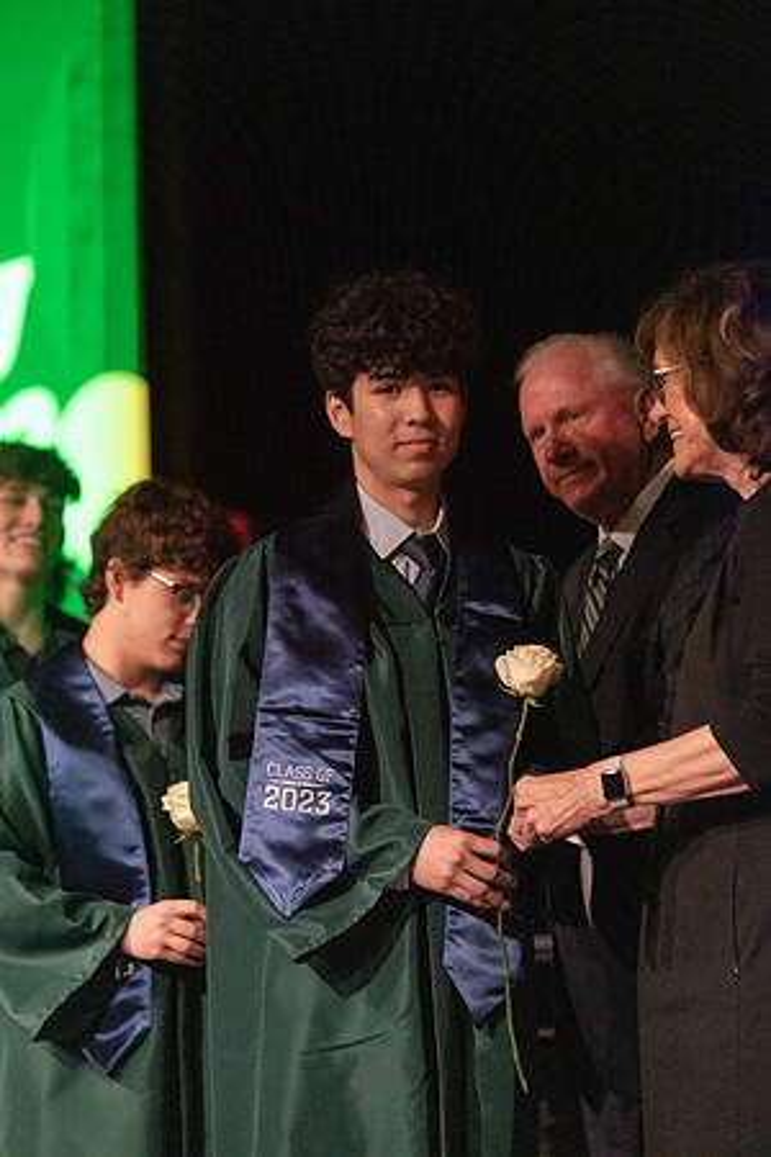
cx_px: 386
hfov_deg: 9.8
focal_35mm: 140
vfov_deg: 14.7
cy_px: 578
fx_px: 4497
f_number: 2.8
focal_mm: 140
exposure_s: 1/1000
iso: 16000
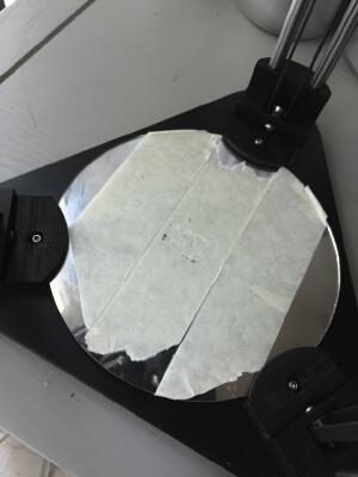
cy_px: 238
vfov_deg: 61.7
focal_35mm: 29
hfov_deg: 48.2
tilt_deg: -62.8
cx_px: 179
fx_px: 400
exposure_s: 1/33
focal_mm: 4.15
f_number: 2.2
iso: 64
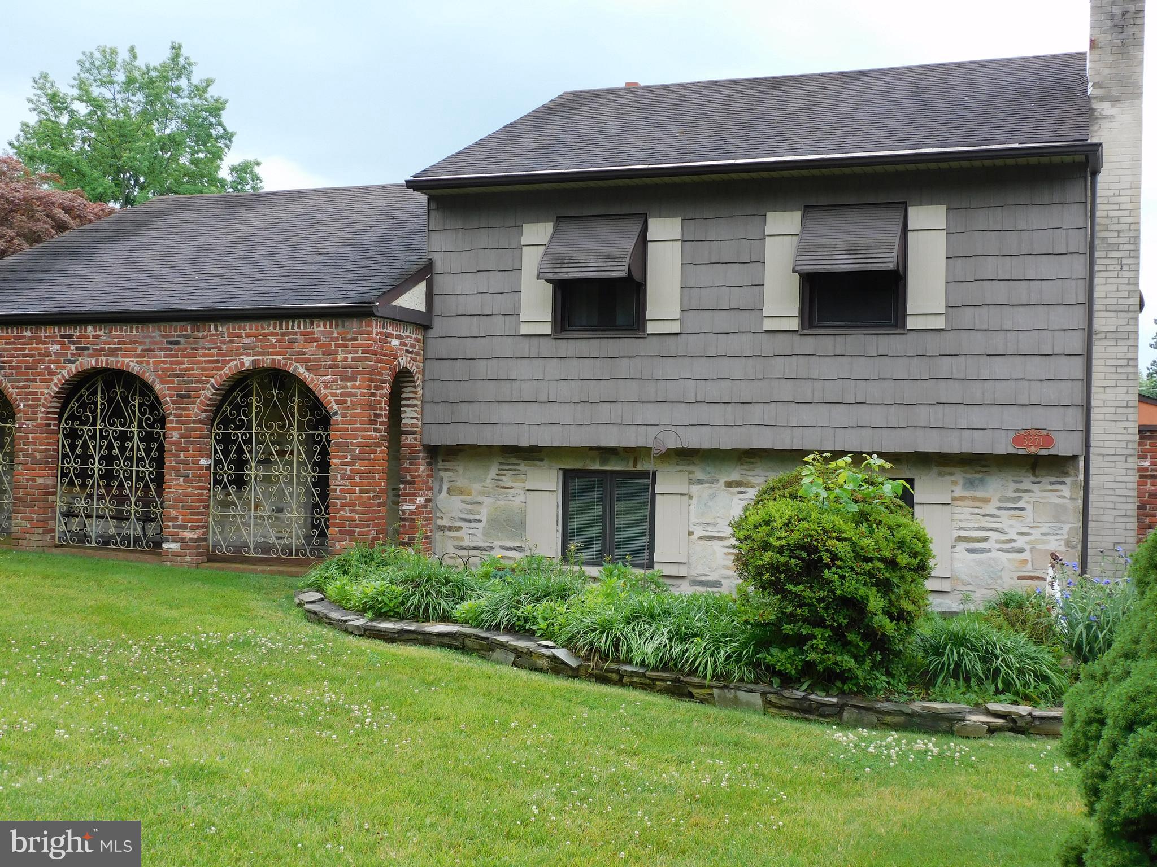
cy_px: 434
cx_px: 578
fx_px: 1337
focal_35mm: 40
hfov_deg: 46.8
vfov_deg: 36.0
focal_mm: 7.2
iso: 125
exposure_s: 1/250
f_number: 3.8
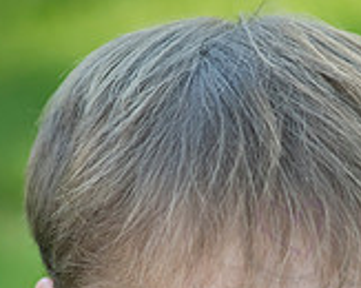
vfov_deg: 4.4
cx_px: 299
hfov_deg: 5.5
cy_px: 425
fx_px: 3735
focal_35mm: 350
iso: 800
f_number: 5.6
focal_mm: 135
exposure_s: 1/320
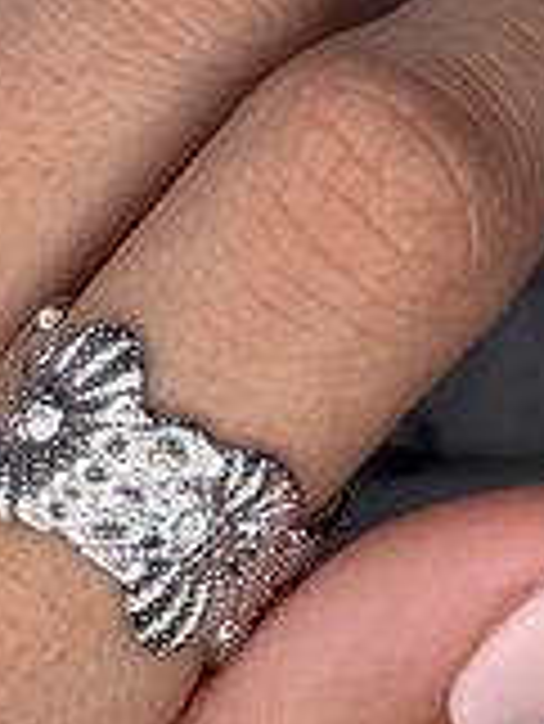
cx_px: -36
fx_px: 3327
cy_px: 245
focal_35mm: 159
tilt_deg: -59.0
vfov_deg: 12.4
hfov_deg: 9.3
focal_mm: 6.76
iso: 80
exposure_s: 1/119
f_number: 1.78
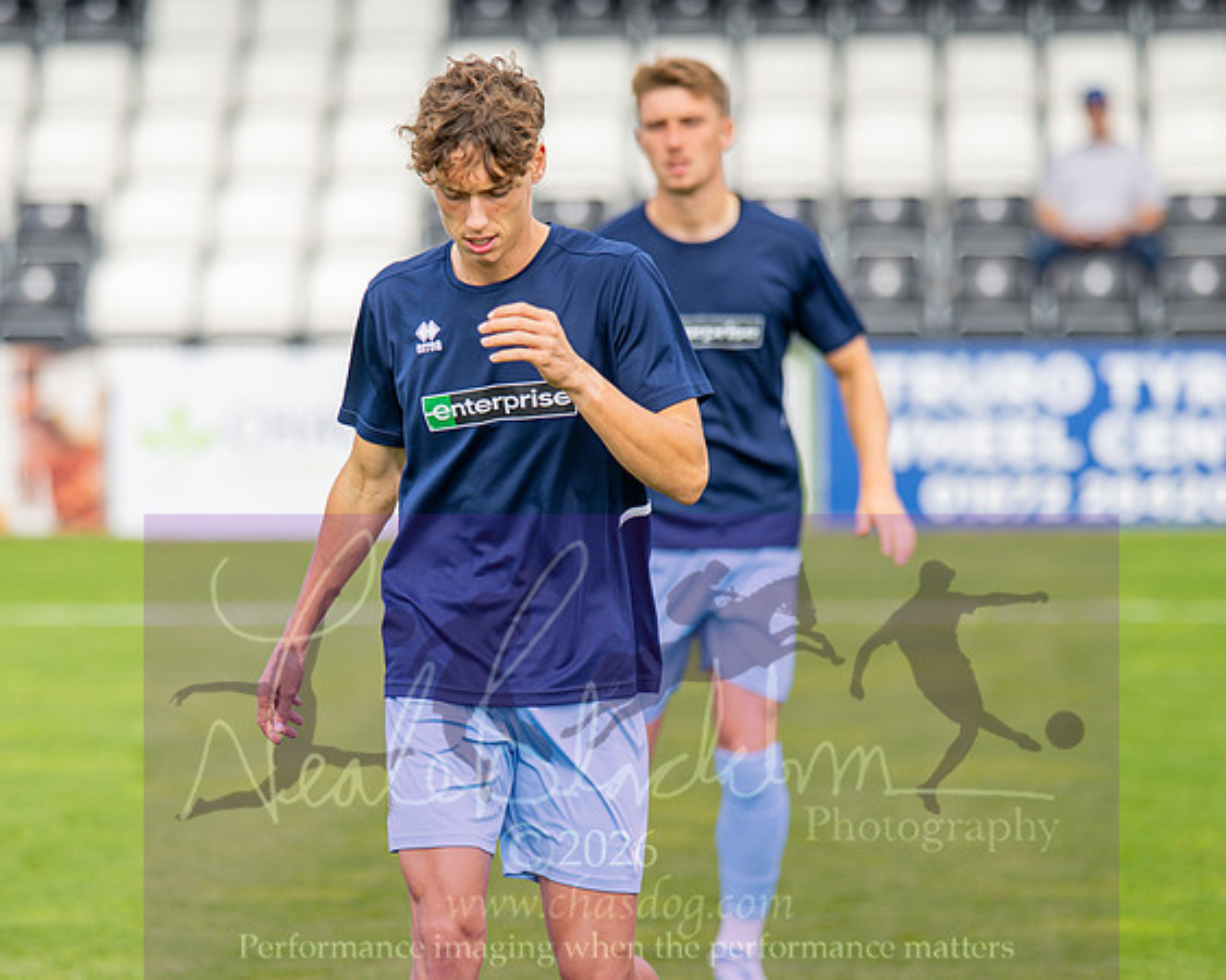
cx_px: 435
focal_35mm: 245
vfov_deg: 6.3
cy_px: 474
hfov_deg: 7.9
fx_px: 8874
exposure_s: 1/1600
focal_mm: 135
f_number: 1.9
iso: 100
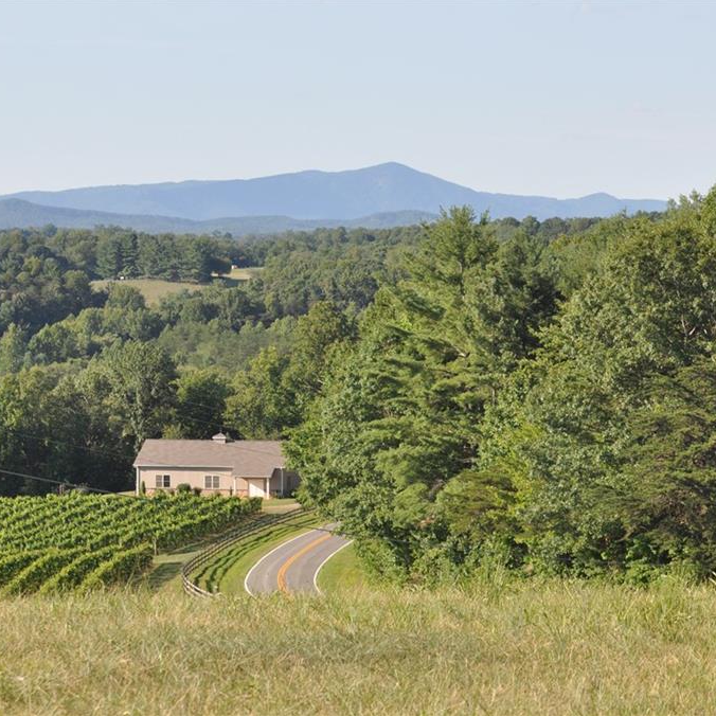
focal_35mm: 135
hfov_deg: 12.9
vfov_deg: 12.9
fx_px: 3159
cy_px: 357
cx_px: 311
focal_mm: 70
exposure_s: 1/800
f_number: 7.1
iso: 400
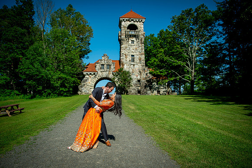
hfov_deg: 57.4
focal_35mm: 33
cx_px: 125
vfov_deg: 40.1
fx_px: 230
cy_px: 83
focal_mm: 30
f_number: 2.8
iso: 160
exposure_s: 1/3200
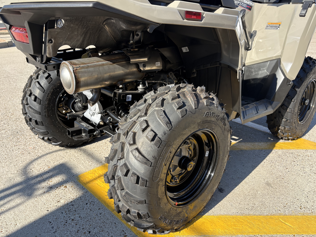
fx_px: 246
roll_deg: -1.6
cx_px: 155
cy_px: 114
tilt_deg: -19.9
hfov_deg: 65.3
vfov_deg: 51.3
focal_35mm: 27
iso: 50
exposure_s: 1/1117
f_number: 1.6
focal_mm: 5.96
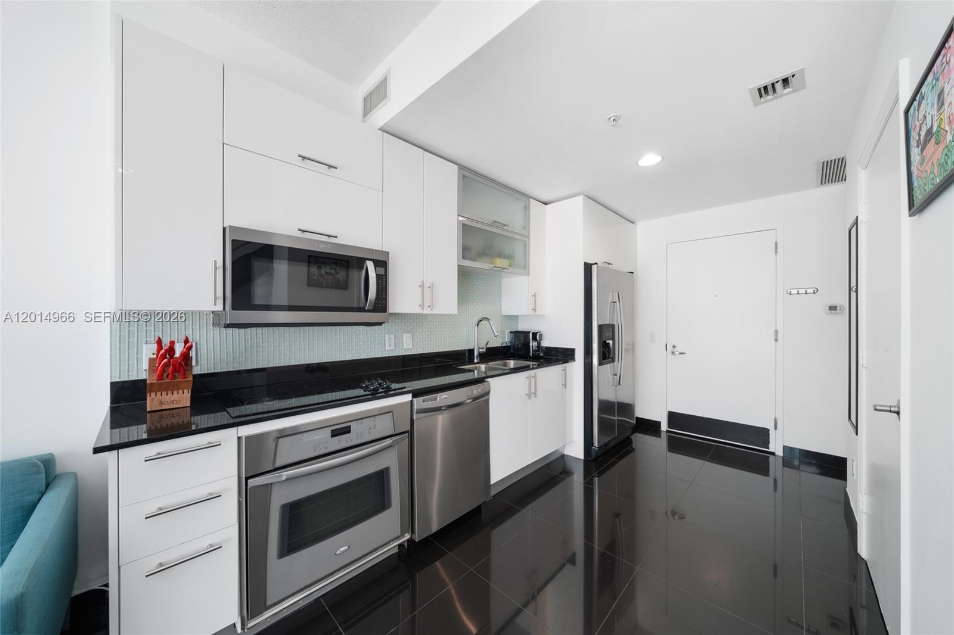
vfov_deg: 90.0
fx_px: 318
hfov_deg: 112.6
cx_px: 477
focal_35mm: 12
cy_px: 318
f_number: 9
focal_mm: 12
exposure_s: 1/6
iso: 500
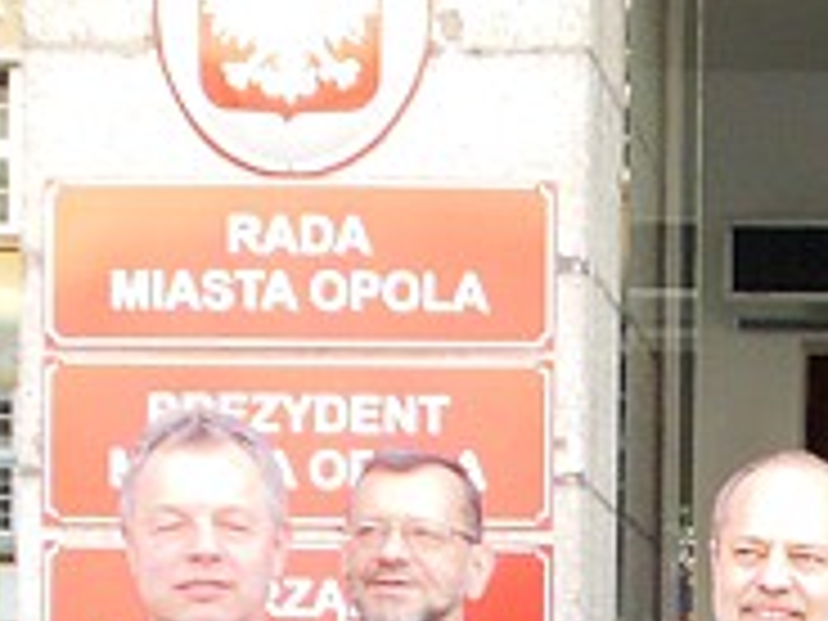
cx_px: 1094
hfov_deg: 14.9
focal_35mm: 126
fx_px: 3014
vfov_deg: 11.1
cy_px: 1026
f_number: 3.3
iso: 400
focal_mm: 5.2
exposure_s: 1/160
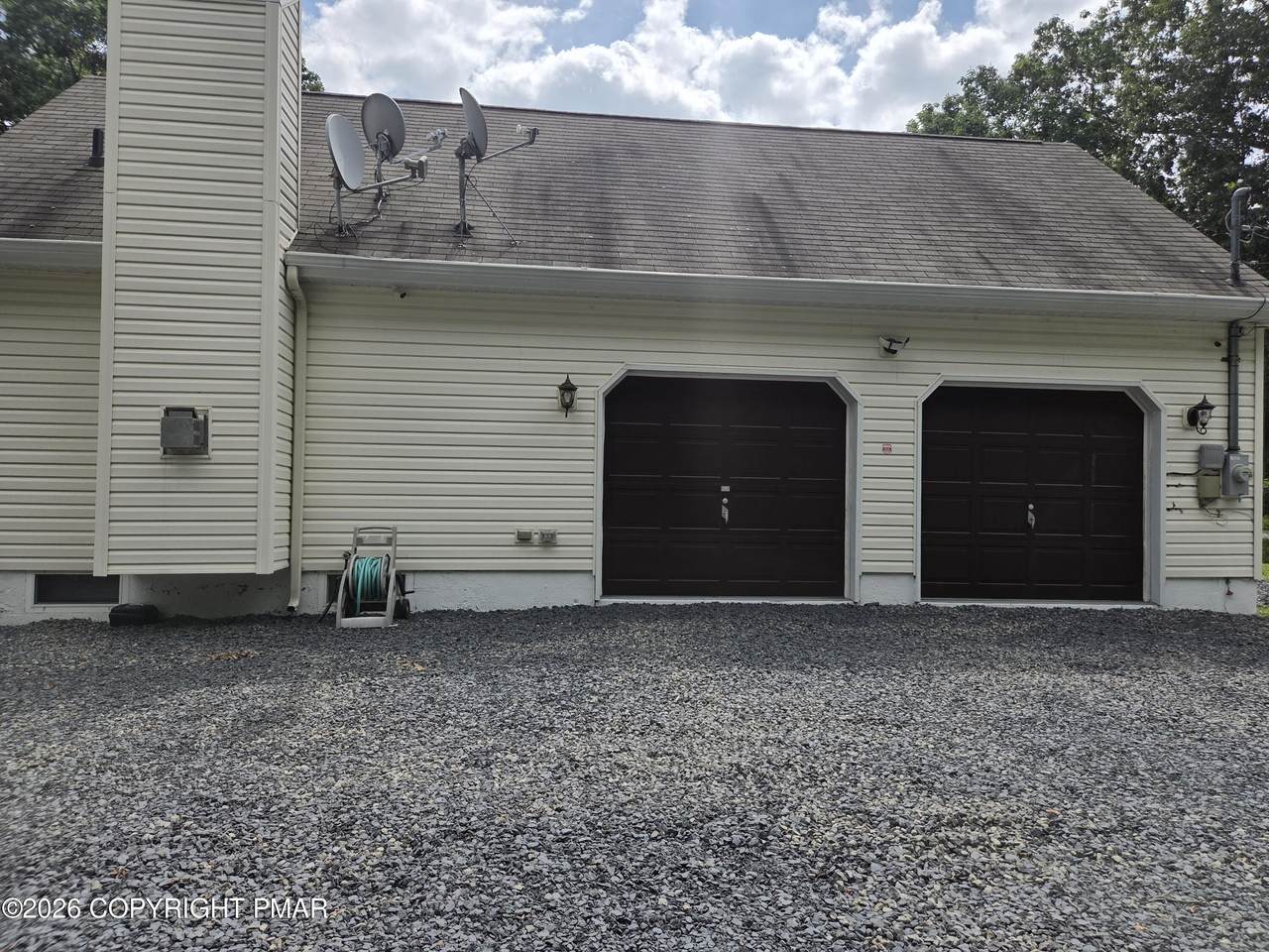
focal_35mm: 23
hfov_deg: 73.9
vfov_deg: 58.9
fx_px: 843
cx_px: 634
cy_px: 476
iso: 80
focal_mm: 5.4
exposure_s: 1/4663
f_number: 1.8
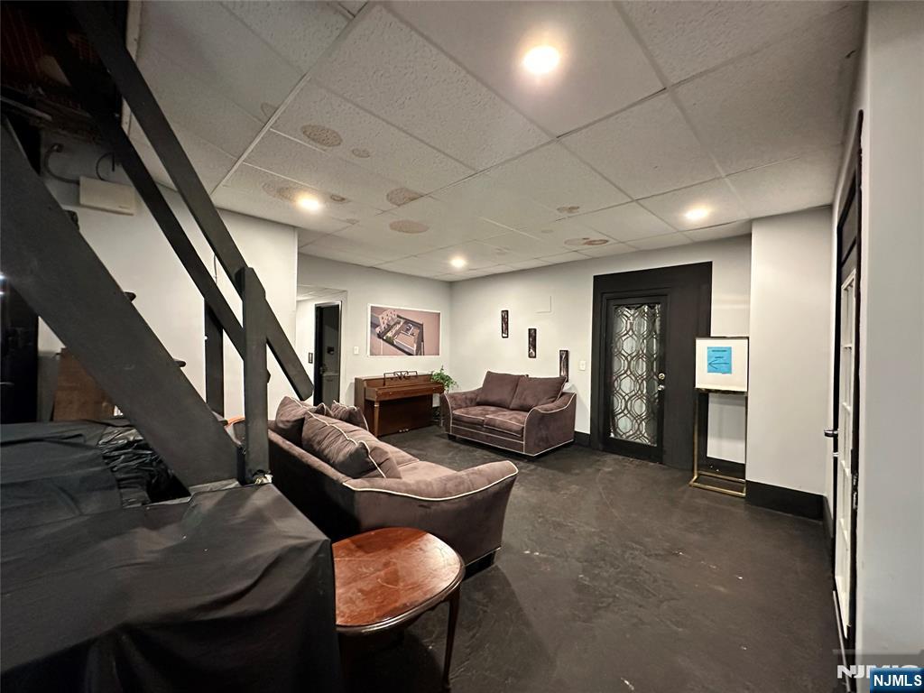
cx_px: 462
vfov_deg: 85.7
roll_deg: -1.4
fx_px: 374
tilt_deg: -0.5
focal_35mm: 14
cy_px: 346
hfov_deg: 102.1
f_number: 2.2
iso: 1250
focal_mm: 2.22
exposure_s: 1/60
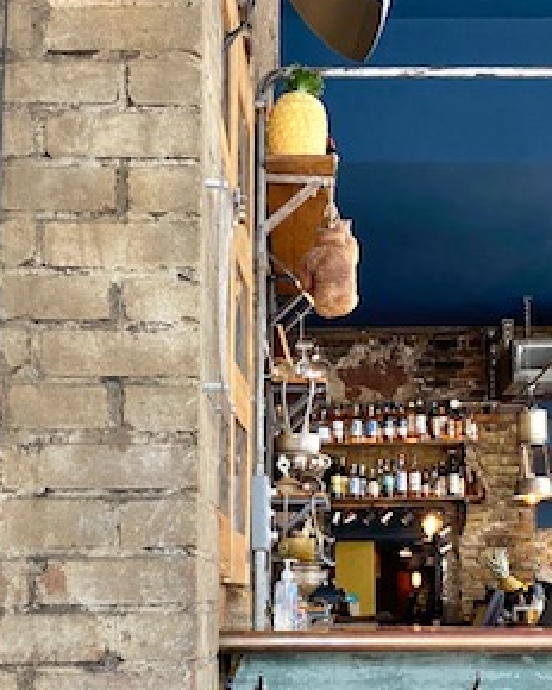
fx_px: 1144
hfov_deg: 27.1
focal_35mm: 56
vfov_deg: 32.9
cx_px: 278
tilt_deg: +5.4
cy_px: 516
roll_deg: +0.8
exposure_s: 1/50
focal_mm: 4.25
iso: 100
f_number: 1.8
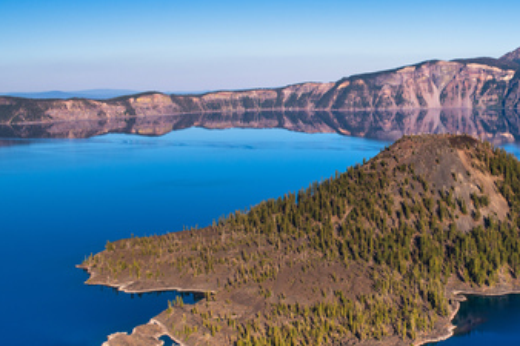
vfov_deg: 23.3
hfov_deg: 33.6
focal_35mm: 58
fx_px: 837
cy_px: 195
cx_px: 411
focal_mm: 35
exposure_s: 1/1000
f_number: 5.6
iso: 80
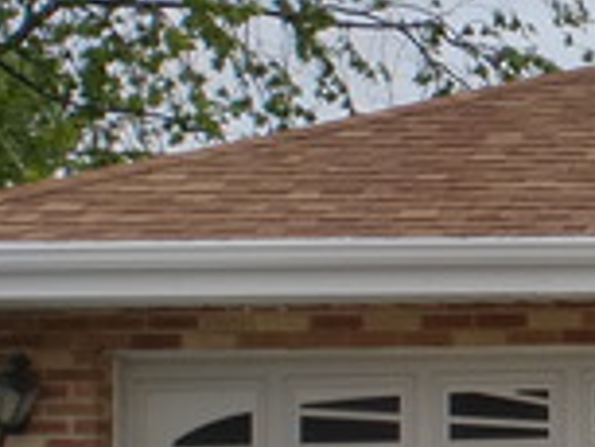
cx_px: 972
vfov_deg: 10.2
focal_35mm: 146
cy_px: 303
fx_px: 2512
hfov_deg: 12.6
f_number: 5.6
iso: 64
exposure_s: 1/400
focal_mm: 6.3
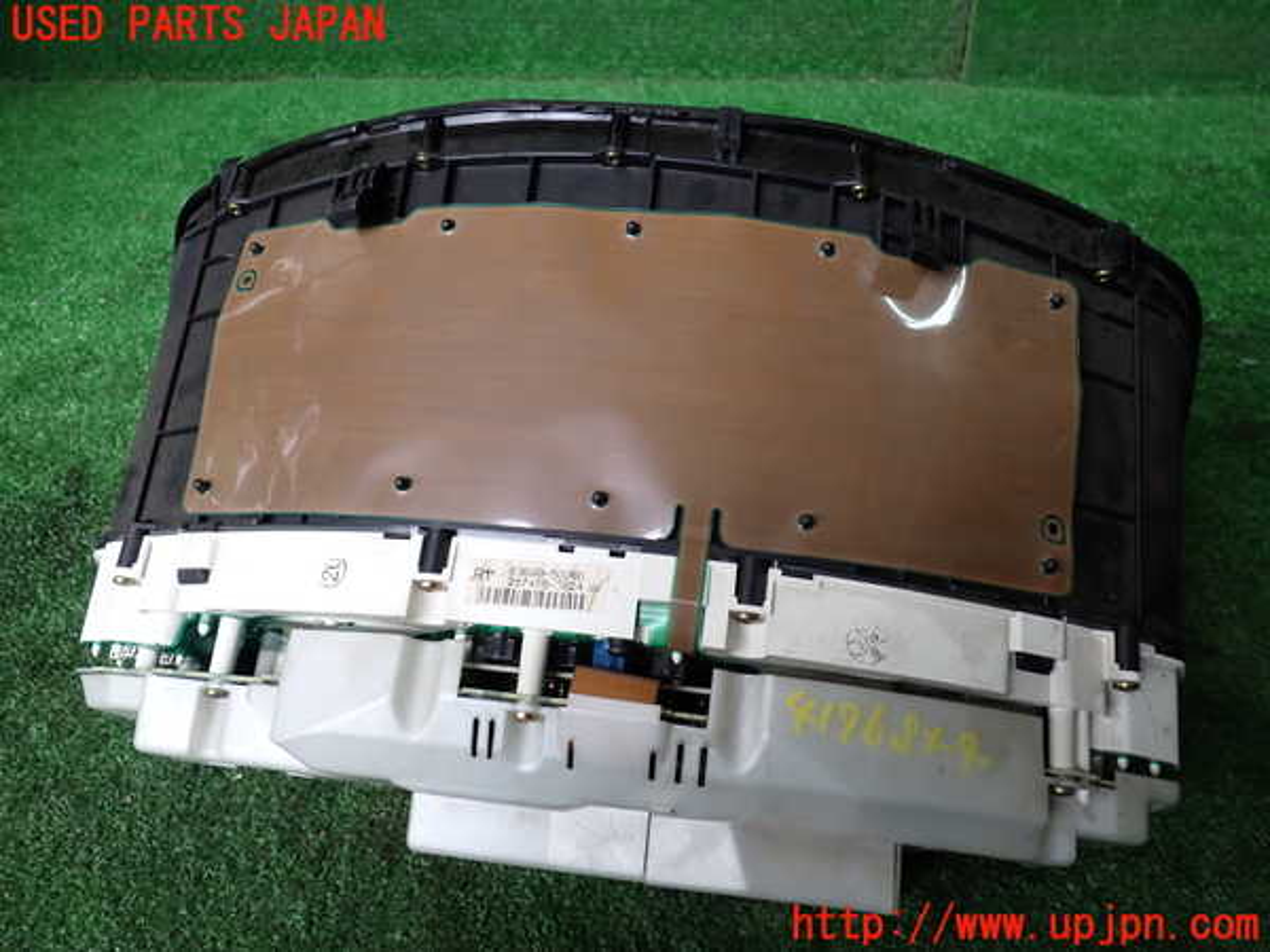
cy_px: 476
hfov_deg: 60.0
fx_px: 1101
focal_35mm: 30
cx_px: 635
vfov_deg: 46.8
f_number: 2.3
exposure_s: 1/125
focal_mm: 5.4
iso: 200
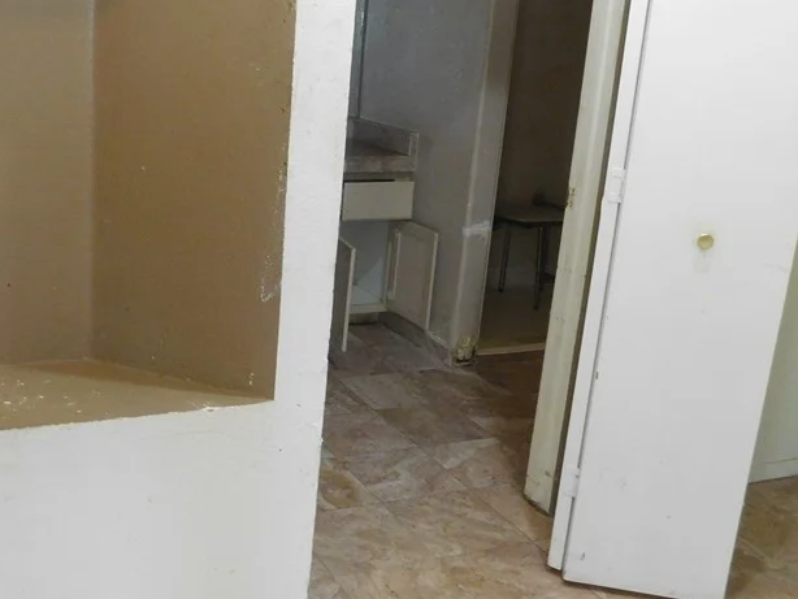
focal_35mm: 40
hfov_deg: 45.7
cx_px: 234
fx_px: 922
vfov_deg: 35.9
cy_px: 265
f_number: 3
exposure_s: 1/30
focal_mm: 4.1
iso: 400
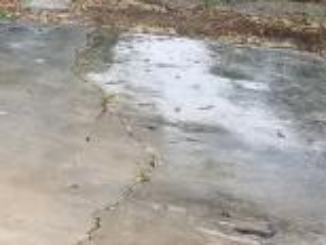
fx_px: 1019
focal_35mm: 108
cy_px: -188
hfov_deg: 16.5
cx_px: -169
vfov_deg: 12.6
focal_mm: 4.25
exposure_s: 1/60
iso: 80
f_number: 1.7
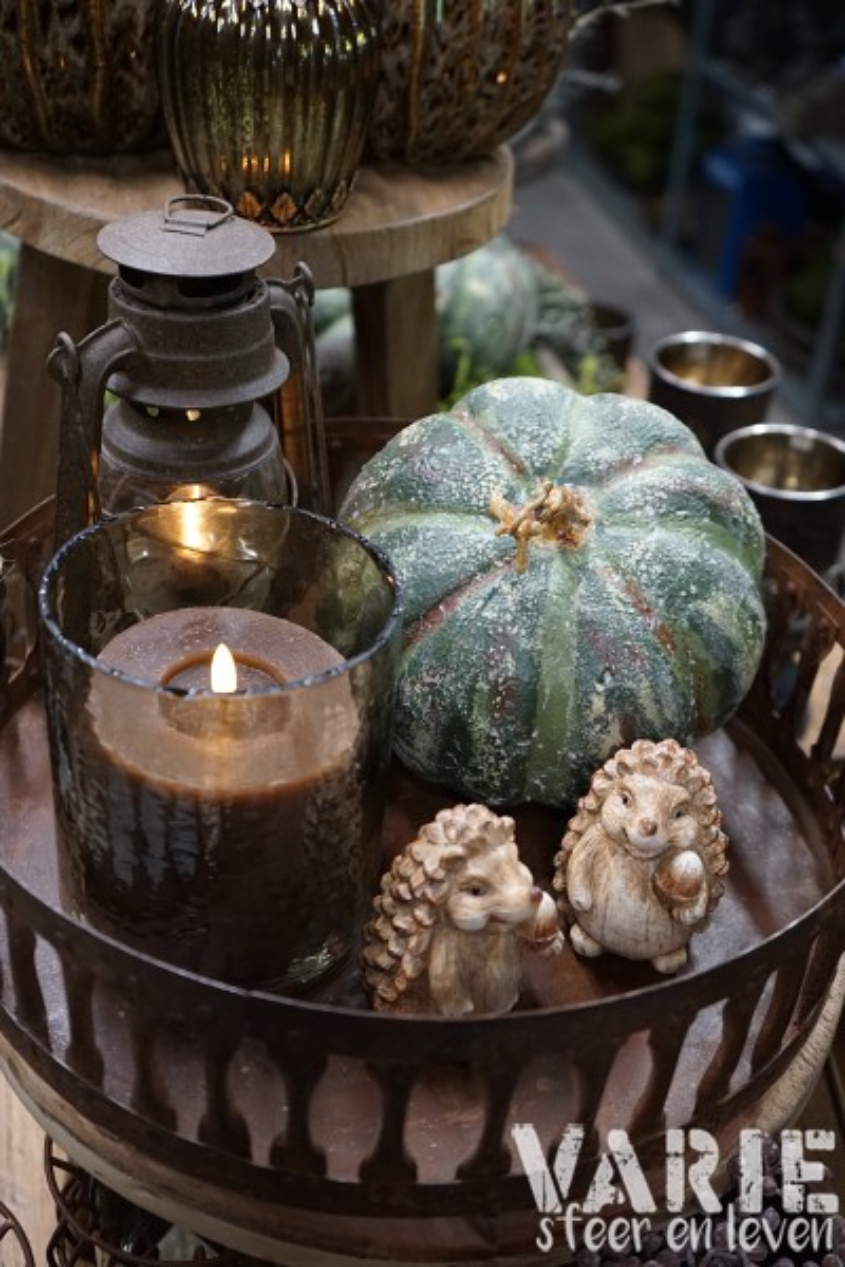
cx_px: 422
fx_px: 1338
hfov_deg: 35.1
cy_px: 634
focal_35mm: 38
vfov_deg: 50.7
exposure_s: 1/160
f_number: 4
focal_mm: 38
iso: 4000
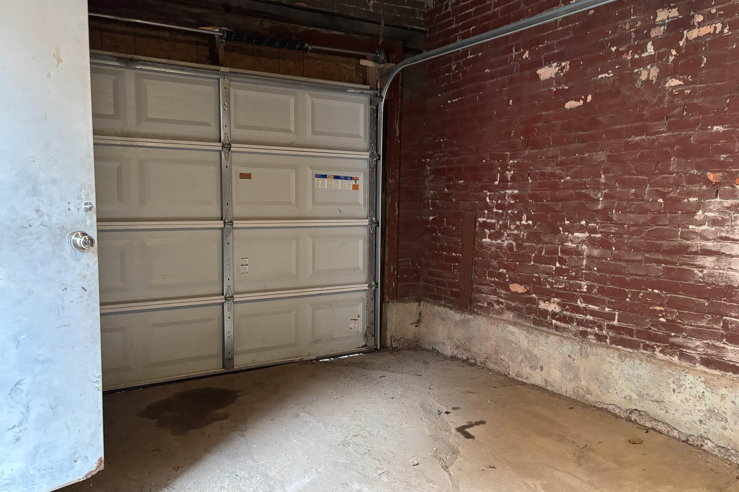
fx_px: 575
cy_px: 259
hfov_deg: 65.5
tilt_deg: -5.4
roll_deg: +0.1
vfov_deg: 46.4
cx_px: 378
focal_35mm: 28
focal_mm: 5.96
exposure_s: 1/40
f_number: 1.6
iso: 500
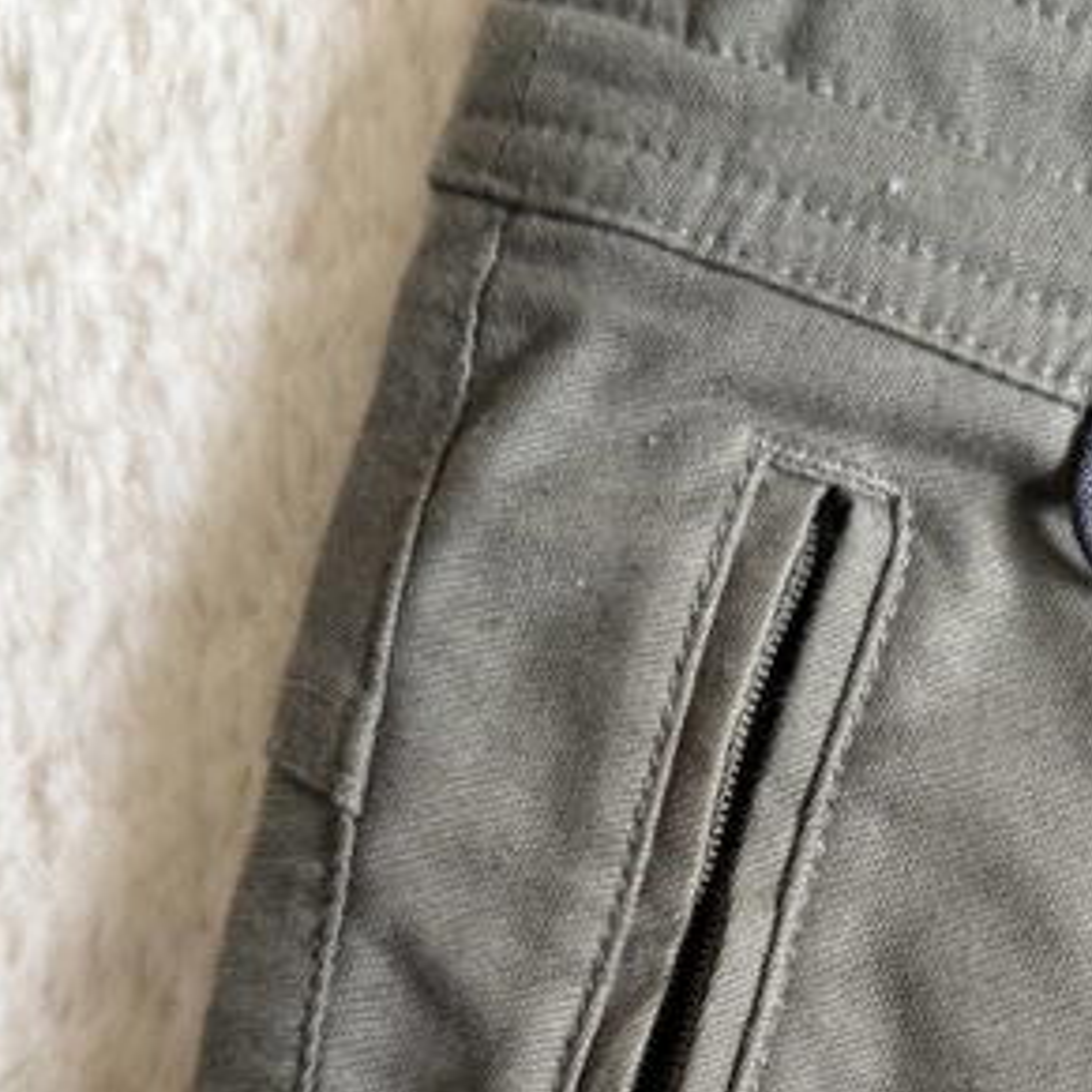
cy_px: 910
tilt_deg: -86.5
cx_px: 797
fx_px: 1820
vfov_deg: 32.3
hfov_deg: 32.9
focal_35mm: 51
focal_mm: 6.76
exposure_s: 1/60
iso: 250
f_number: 1.78
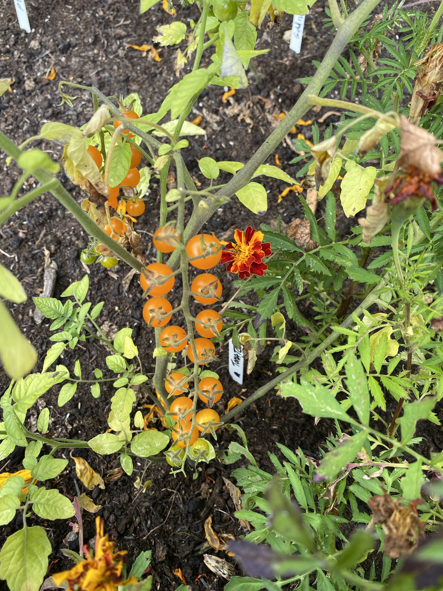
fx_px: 444
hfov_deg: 53.1
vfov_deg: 67.3
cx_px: 222
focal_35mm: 26
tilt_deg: -64.0
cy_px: 296
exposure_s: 1/122
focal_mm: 4.25
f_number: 1.8
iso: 32
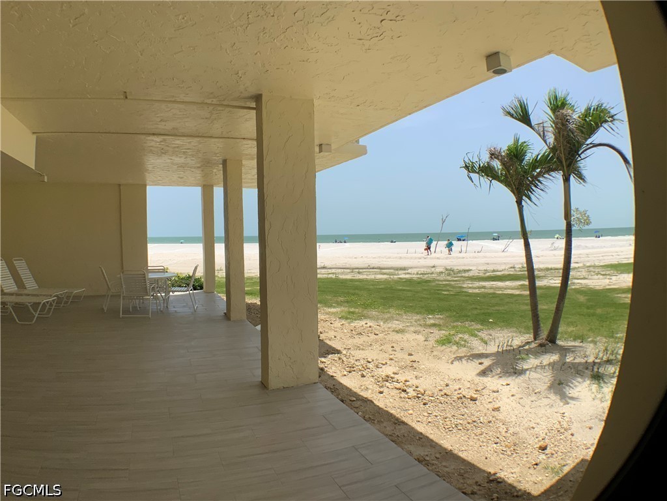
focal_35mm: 29
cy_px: 250
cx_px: 334
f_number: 1.8
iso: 16
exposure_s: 1/2667
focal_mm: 3
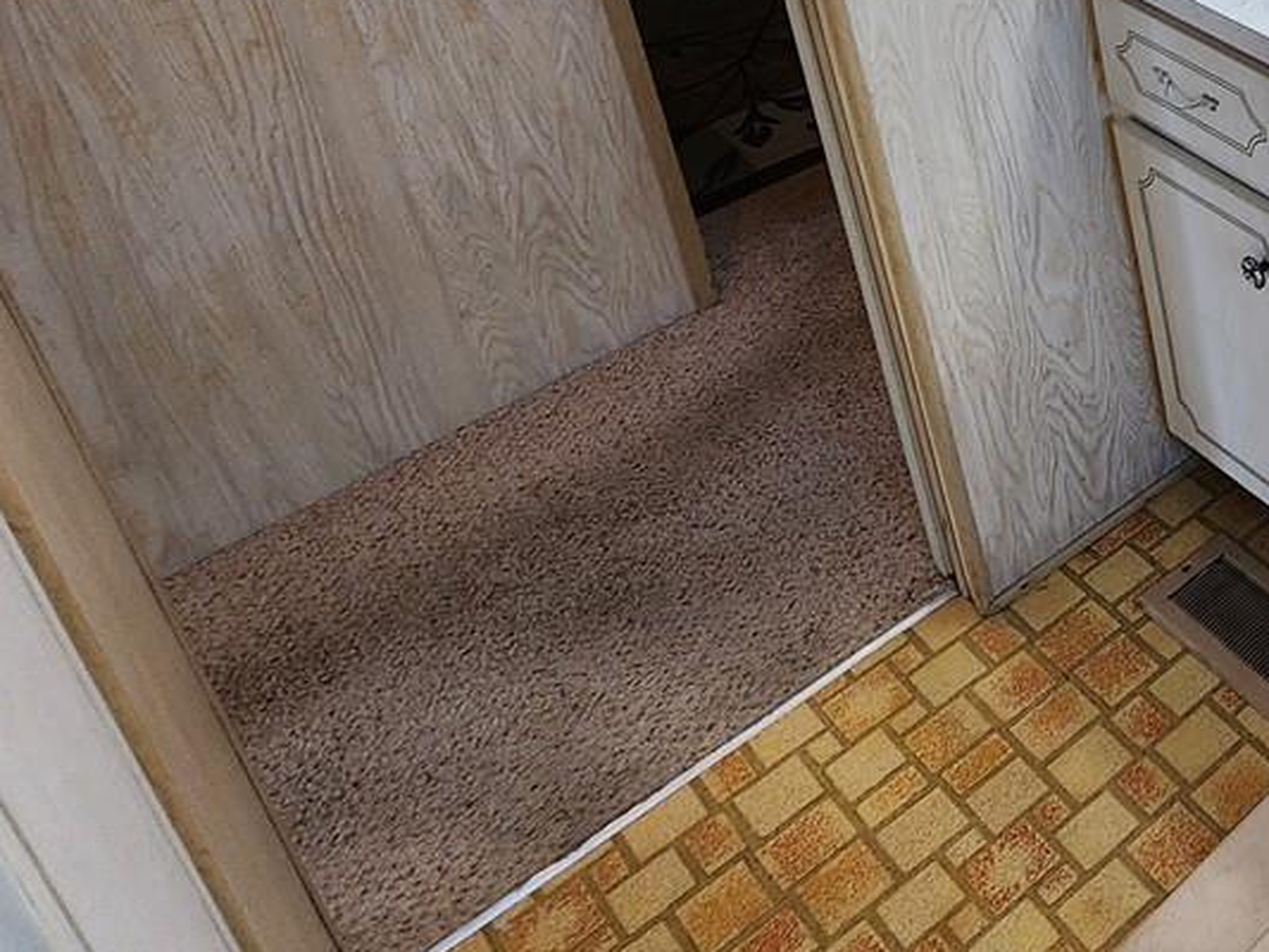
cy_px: -243
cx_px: 1695
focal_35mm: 39
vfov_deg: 30.3
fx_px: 1430
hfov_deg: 33.3
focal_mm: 2.2
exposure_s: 1/60
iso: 125
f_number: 2.2
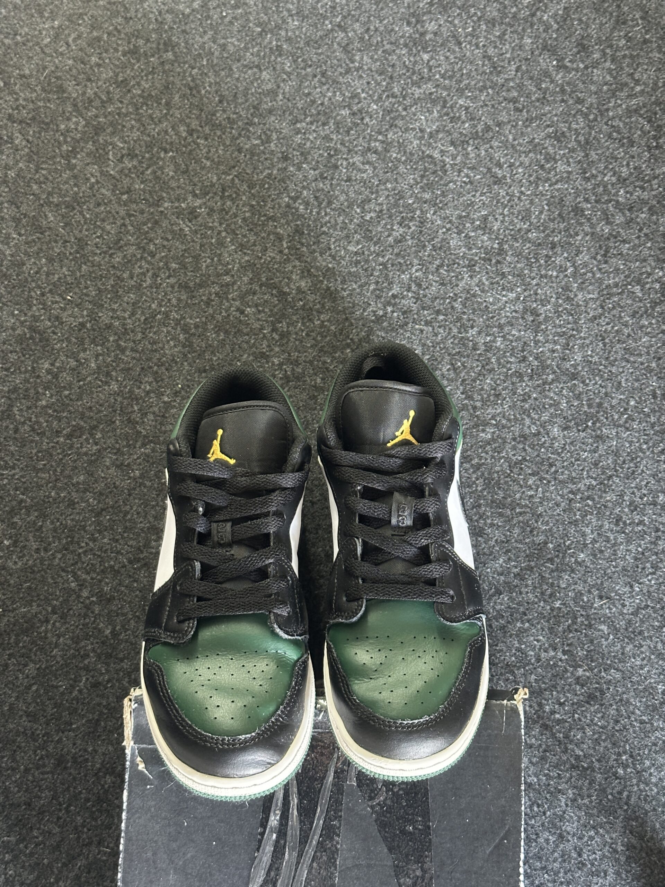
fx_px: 1229
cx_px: 332
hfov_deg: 30.3
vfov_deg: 39.7
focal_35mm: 48
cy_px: 444
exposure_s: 1/25
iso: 500
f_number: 1.78
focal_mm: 6.86
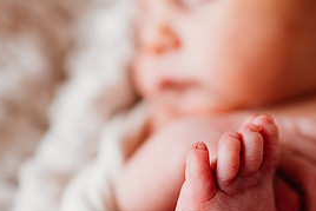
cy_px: 181
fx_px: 457
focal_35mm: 52
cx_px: 231
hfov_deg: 37.4
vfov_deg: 25.4
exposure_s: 1/200
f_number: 2.2
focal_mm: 24
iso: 80
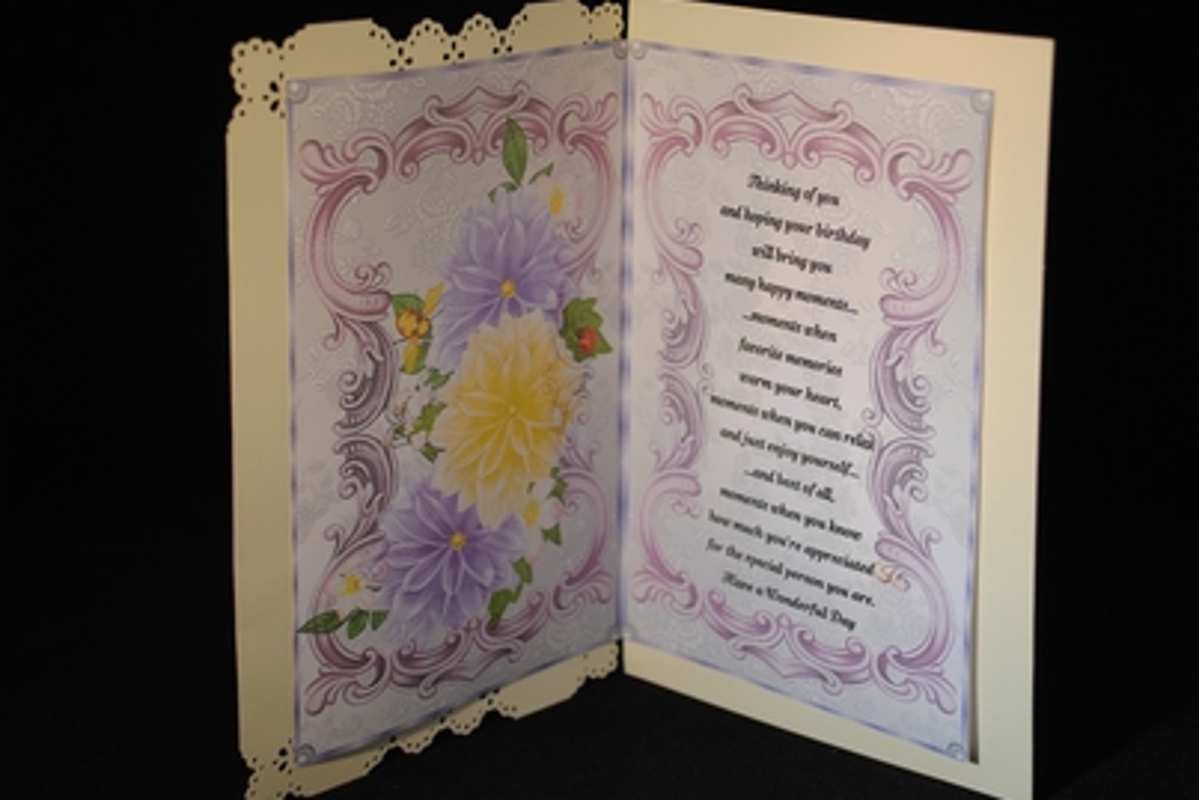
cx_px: 607
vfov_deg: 23.8
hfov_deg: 35.0
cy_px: 394
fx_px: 1899
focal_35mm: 57
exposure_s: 1/30
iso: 200
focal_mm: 34
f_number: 5
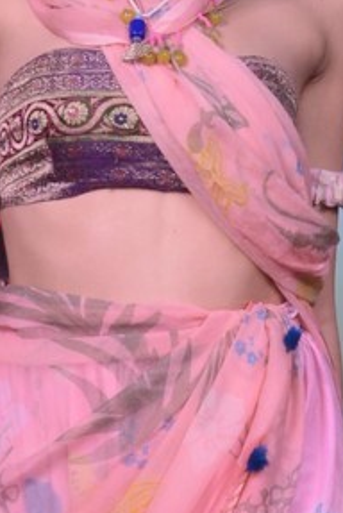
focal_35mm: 724
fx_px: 10321
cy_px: 484
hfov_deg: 1.9
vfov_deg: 2.8
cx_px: 106
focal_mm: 130
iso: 800
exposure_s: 1/250
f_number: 4.5
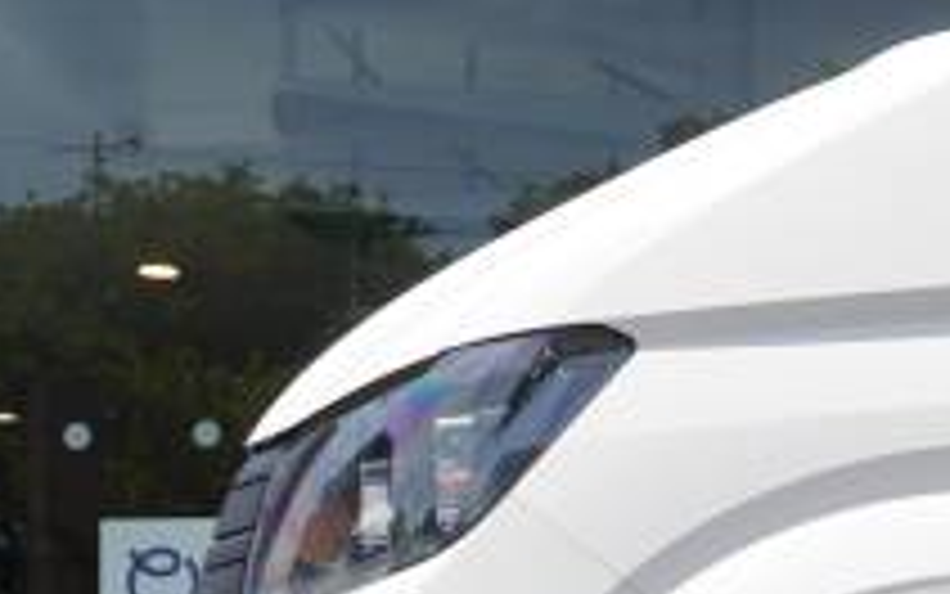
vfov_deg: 8.7
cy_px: 873
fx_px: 3833
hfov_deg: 13.9
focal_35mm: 148
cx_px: 964
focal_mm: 32
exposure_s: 1/200
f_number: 5.6
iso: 100
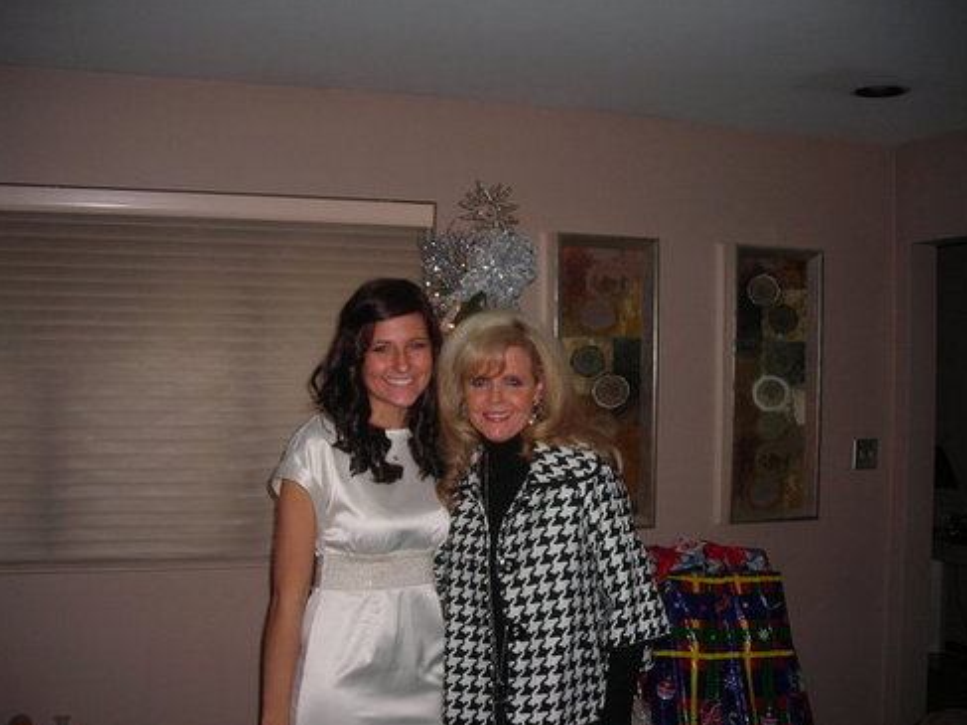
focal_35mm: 39
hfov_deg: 47.9
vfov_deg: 36.8
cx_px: 488
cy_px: 364
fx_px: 1089
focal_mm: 6.3
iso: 83
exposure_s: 1/60.1
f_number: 3.2
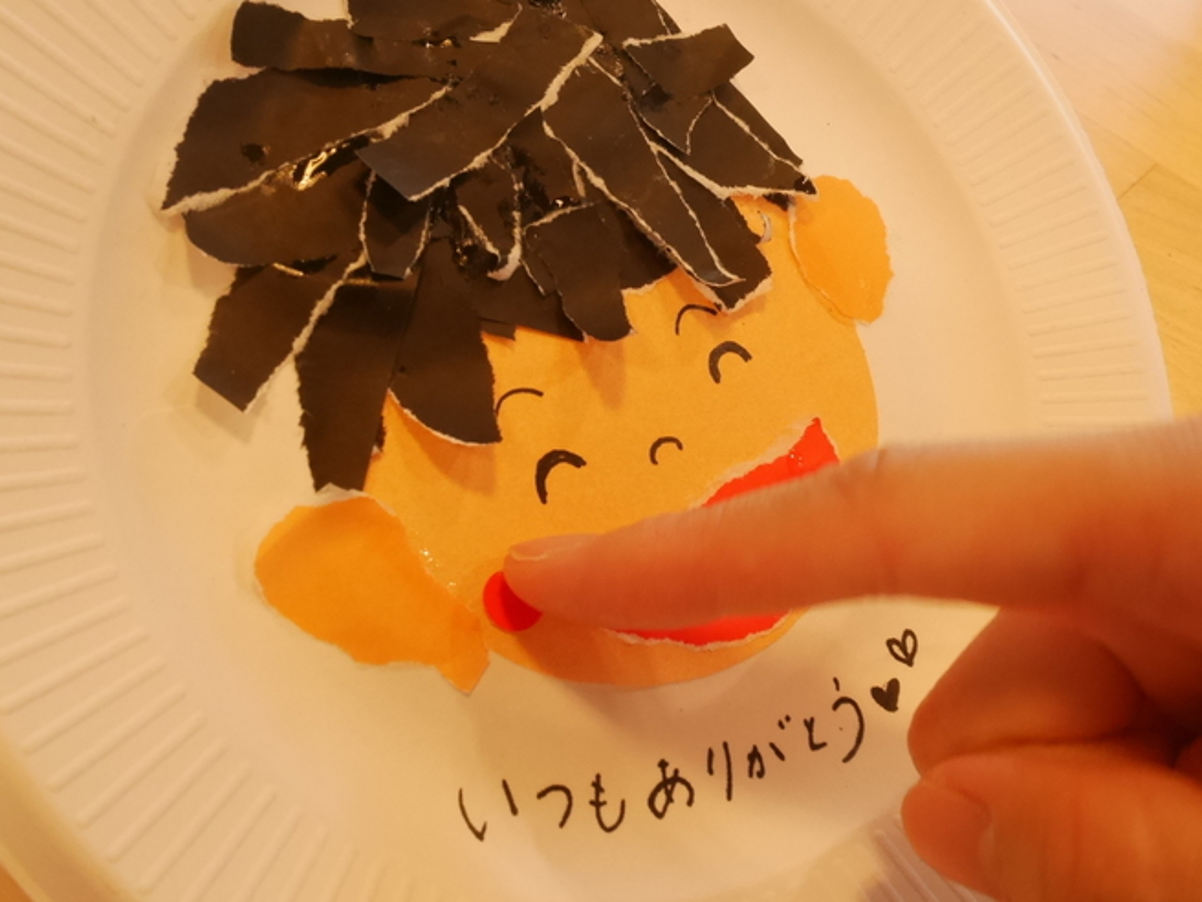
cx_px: 654
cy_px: 407
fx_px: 1354
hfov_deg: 47.8
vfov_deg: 36.8
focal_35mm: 39
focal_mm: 16
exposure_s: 1/60
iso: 2000
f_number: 10
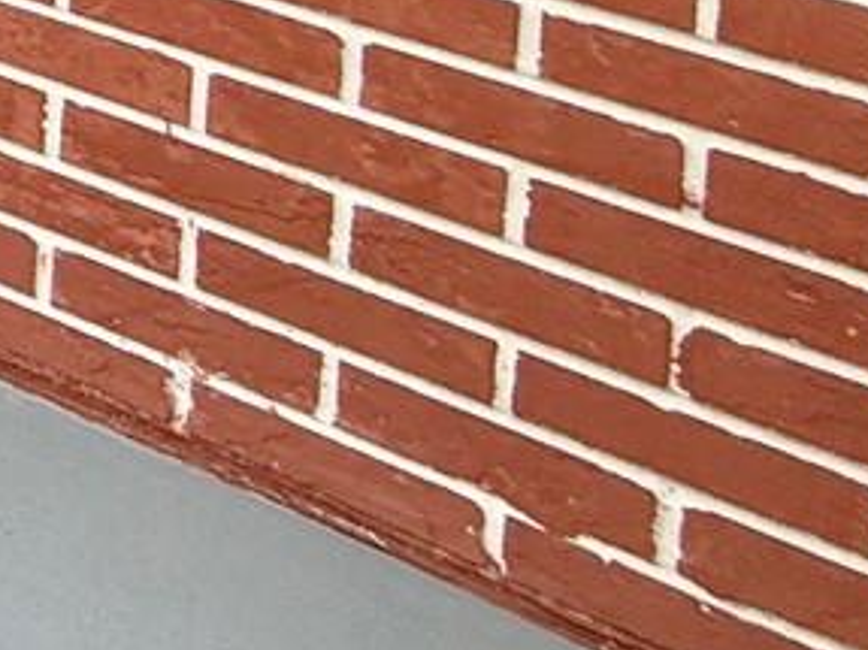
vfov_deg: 13.9
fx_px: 1955
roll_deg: -1.5
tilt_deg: -1.2
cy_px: -868
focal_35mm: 78
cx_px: -1367
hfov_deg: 13.9
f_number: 2.2
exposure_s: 1/363
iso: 50
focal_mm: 2.22
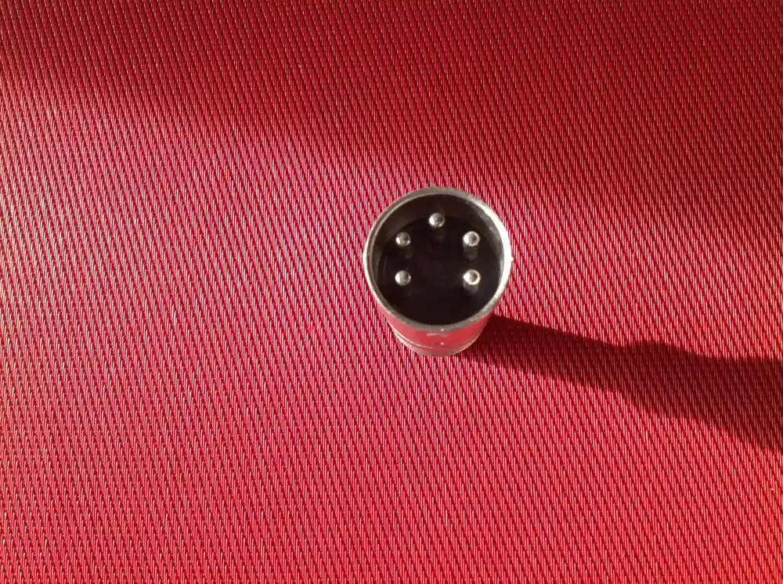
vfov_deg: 40.6
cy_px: 292
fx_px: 790
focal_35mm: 35
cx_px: 392
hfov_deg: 52.7
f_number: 2.4
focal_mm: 4.28
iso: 50
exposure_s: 1/136
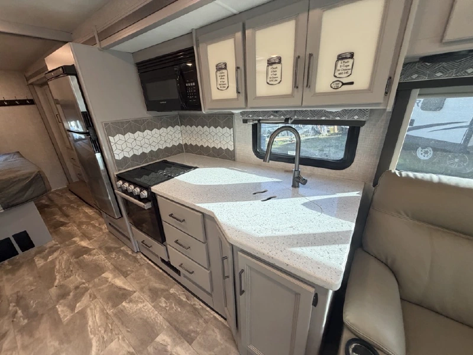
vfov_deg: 85.7
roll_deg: +3.1
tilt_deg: -28.1
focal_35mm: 14
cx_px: 236
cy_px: 178
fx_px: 191
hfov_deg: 102.1
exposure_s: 1/121
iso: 250
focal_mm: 2.22
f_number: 2.2
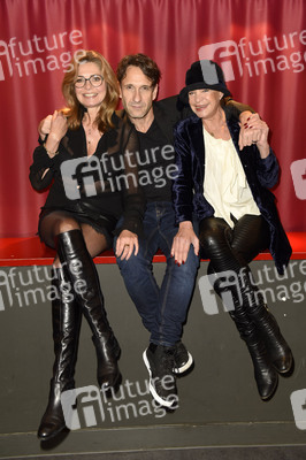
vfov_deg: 55.8
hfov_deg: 38.8
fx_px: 434
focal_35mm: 34
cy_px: 230
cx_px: 153
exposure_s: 1/80
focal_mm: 34
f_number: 5
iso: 1250
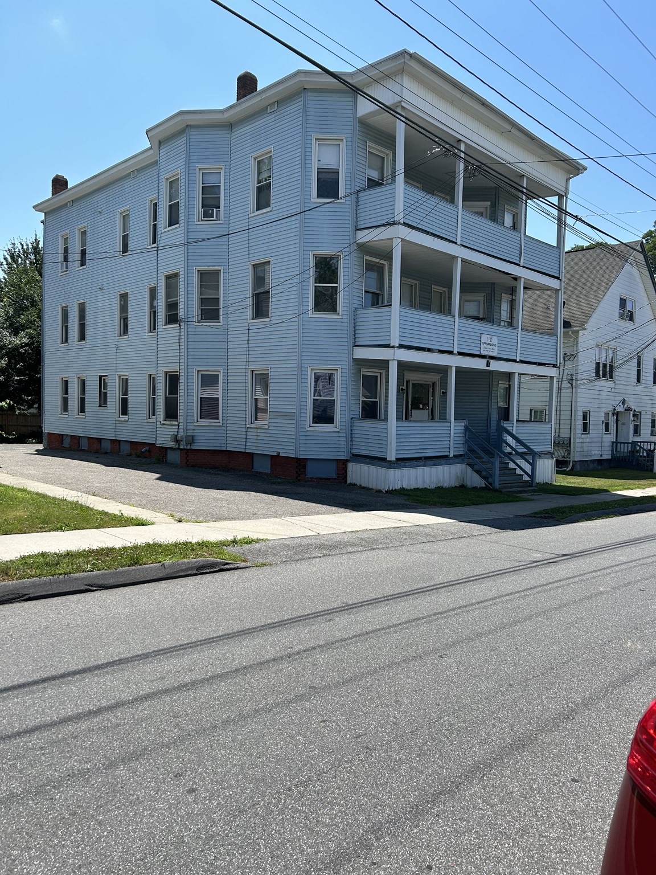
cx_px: 328
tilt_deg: -3.3
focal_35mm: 26
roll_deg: -1.6
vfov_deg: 67.3
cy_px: 438
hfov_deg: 53.1
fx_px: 657
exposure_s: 1/3460
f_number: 1.5
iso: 50
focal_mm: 5.7
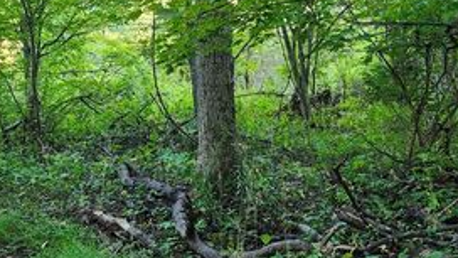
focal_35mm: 46
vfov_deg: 25.5
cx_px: 221
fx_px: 559
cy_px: 51
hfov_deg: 44.6
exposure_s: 1/120
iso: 400
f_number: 1.8
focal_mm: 5.54
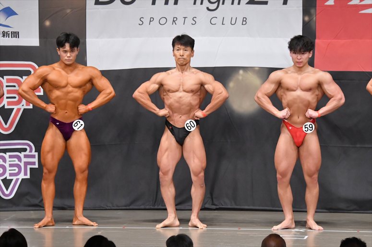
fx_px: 2086
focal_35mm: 202
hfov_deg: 10.2
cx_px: 186
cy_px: 124
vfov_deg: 6.8
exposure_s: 1/400
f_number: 5.6
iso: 6400
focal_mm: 135
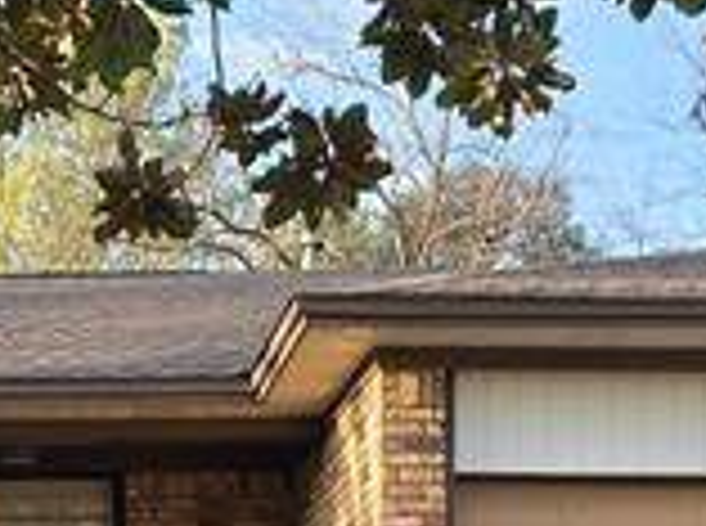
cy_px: 704
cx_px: 18
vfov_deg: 16.3
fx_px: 1730
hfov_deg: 22.3
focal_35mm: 85
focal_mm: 2.2
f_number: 1.9
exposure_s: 1/400
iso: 40
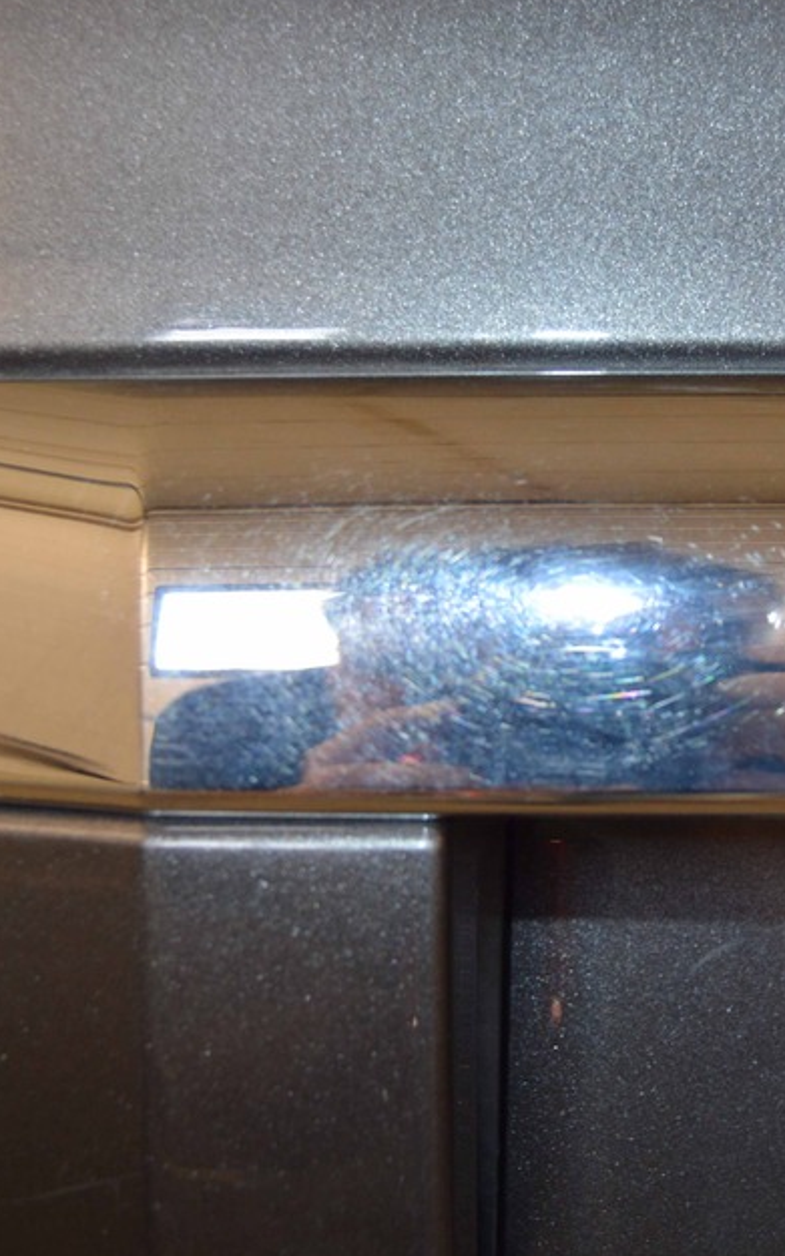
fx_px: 1712
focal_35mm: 50
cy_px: 629
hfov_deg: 25.5
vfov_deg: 40.3
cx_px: 598
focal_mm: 20
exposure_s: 1/100
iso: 400
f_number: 4
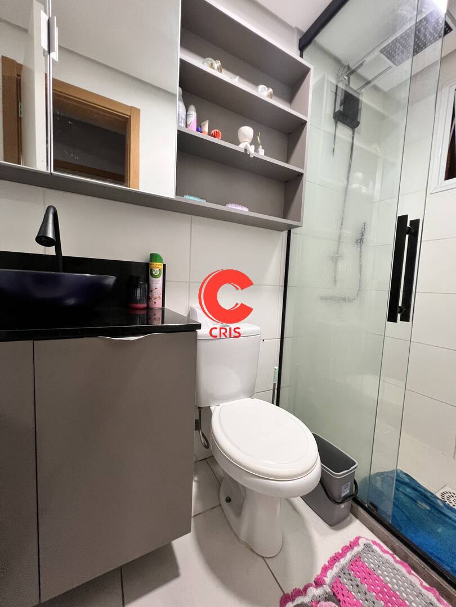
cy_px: 304
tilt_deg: -5.5
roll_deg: -2.7
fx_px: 228
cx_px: 228
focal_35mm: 13
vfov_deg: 106.2
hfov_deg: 89.9
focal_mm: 1.57
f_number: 1.8
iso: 160
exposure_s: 1/60
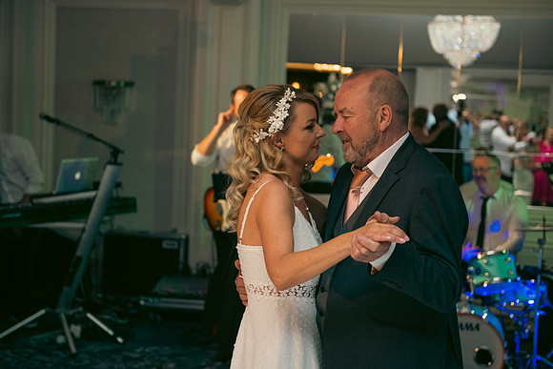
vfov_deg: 21.9
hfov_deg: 32.4
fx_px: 953
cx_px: 276
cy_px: 184
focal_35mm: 62
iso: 640
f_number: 3.5
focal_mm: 62
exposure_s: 1/160
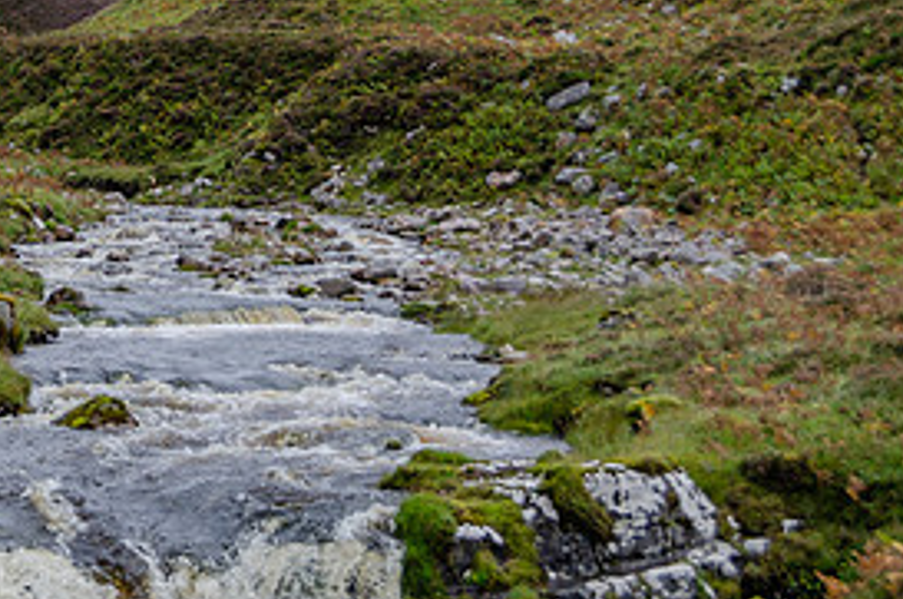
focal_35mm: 102
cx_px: -50
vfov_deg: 13.3
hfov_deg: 19.3
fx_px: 2554
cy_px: 142
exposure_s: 1/500
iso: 200
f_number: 5
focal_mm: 32
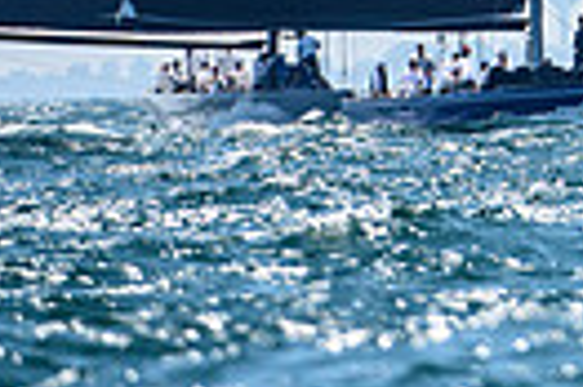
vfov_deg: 0.7
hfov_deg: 1.0
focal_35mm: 1997
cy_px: -425
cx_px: 1219
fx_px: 32300
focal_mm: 300
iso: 400
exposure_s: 1/4000
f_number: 5
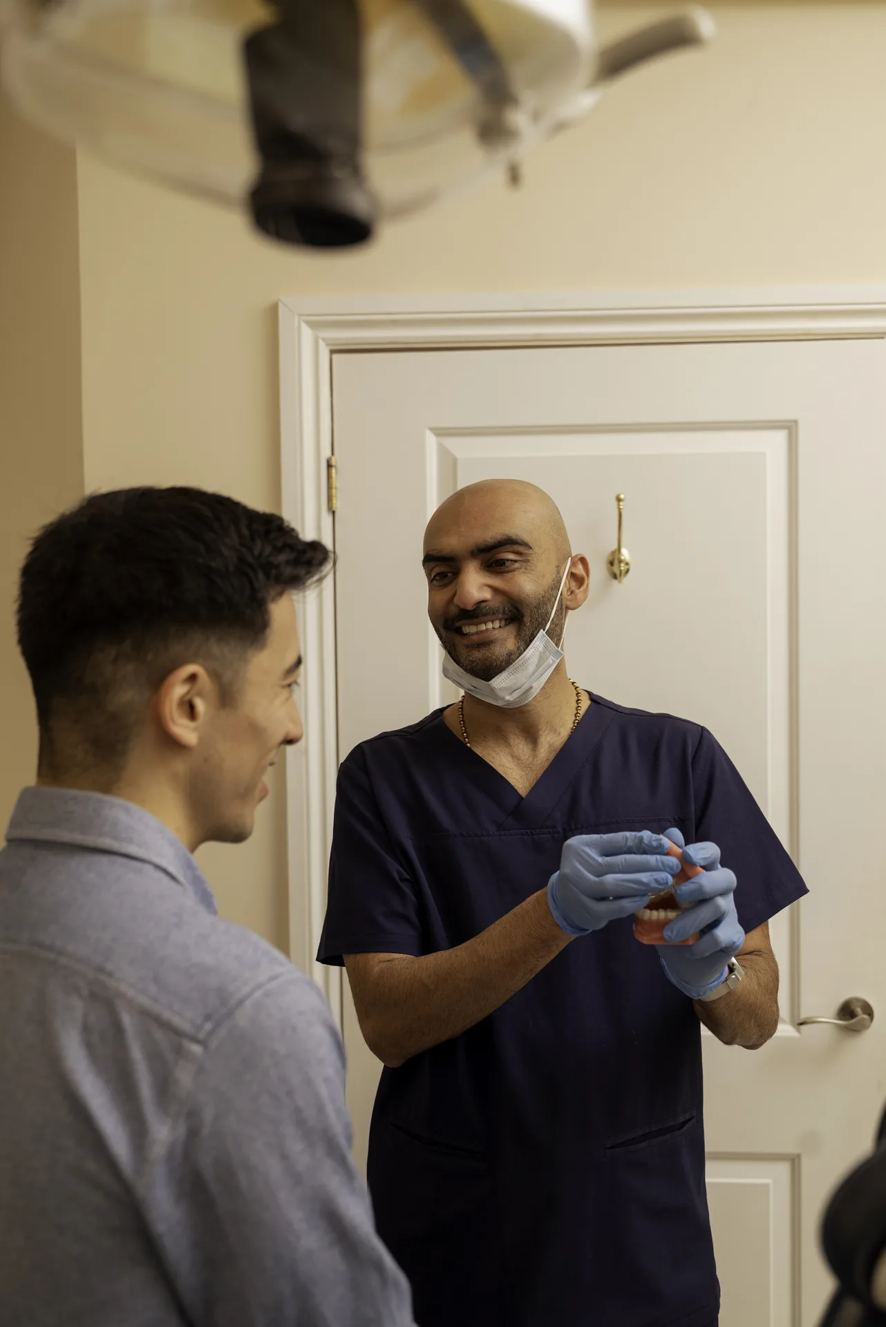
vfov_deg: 49.5
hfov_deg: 34.2
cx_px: 443
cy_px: 664
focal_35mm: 39
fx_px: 1438
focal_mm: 39
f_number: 3.5
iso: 320
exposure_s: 1/320
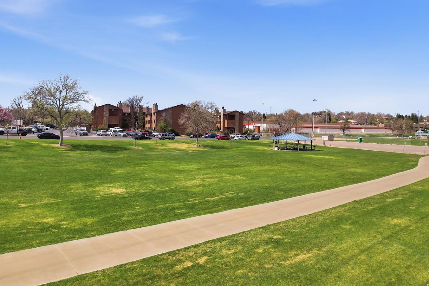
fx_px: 310
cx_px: 224
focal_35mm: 26
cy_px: 125
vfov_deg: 49.4
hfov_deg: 69.4
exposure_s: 1/160
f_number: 2.8
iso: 100
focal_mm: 8.4
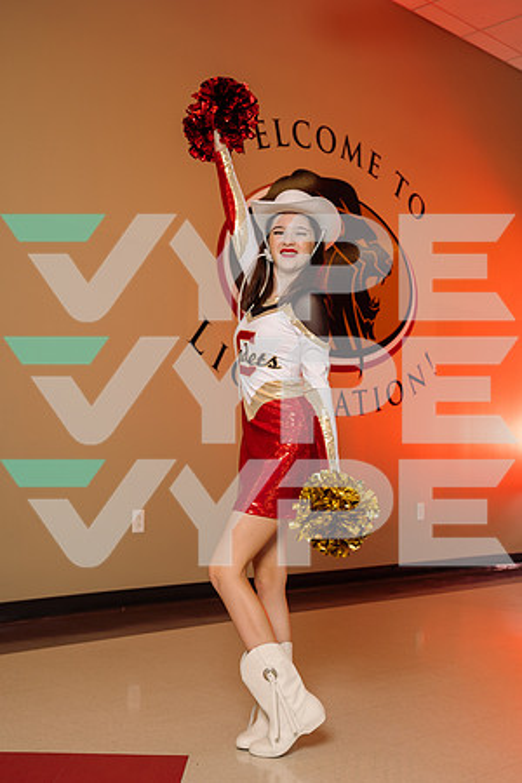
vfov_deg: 44.5
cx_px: 261
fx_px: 957
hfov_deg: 30.5
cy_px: 392
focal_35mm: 44
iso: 250
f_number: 5
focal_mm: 44
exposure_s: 1/250
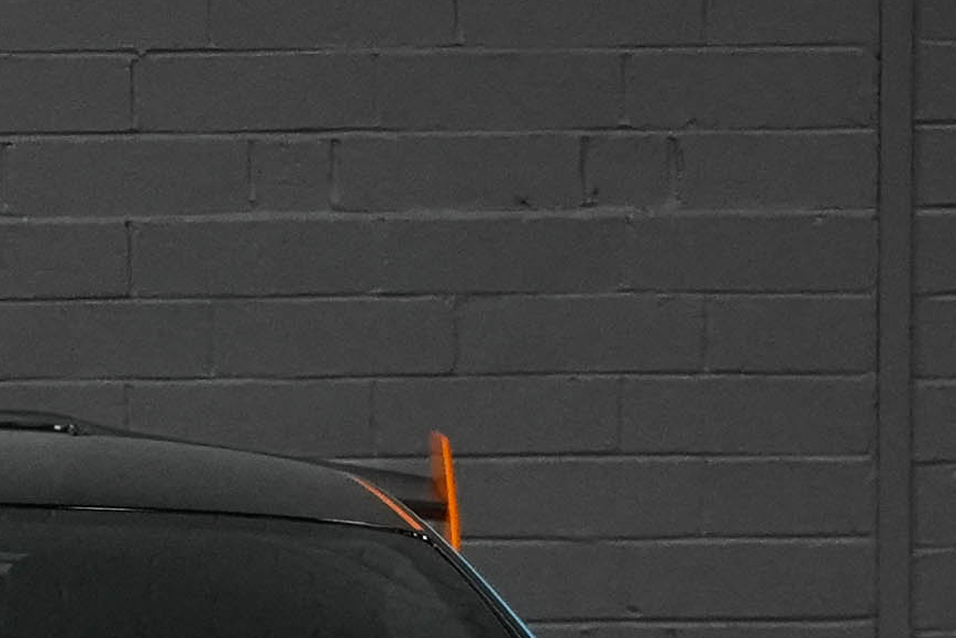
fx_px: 9060
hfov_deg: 6.0
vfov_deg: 4.0
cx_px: -333
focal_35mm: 341
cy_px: 1005
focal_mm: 70
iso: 8000
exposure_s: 1/160
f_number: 5
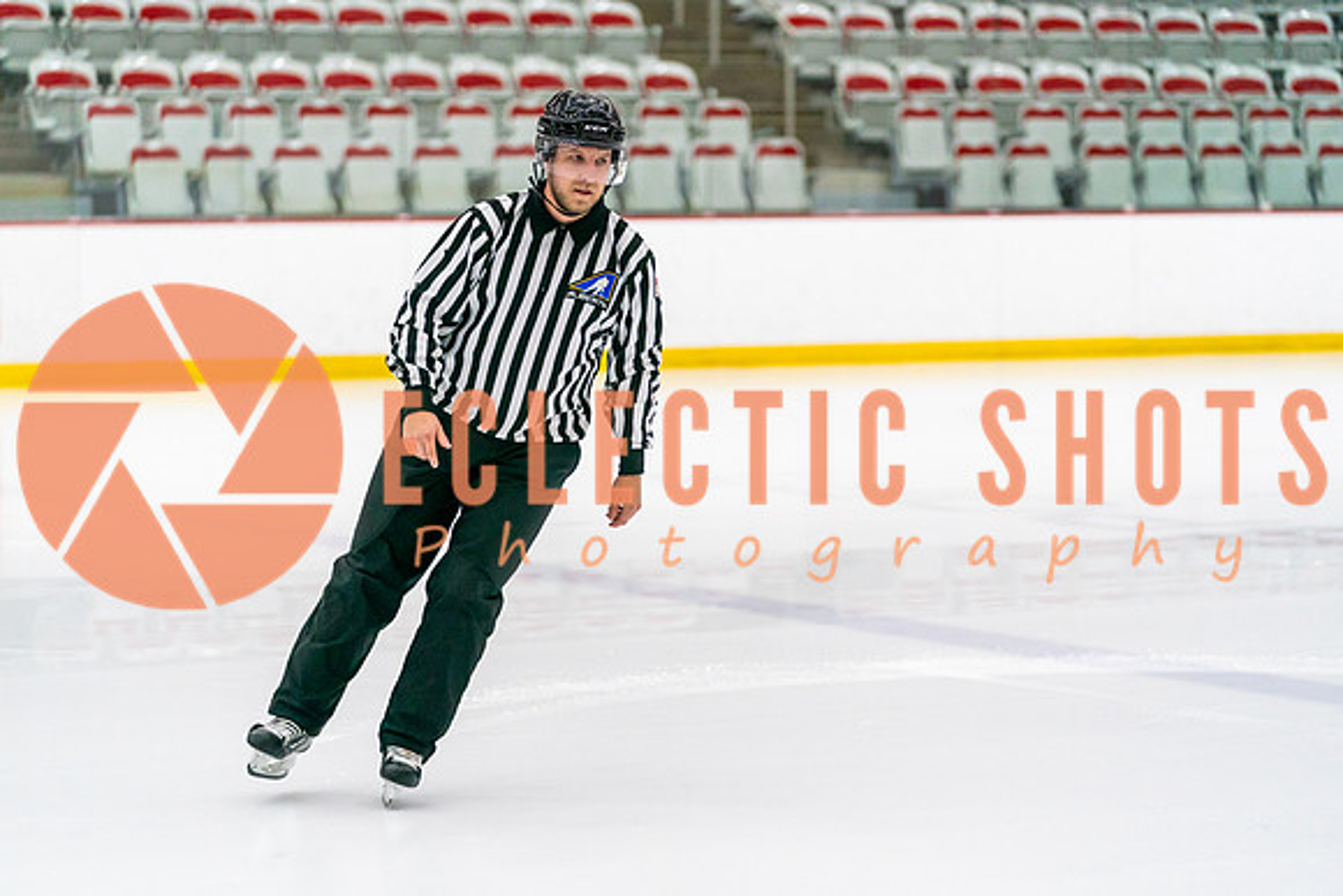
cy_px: 480
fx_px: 4811
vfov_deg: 10.6
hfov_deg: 15.9
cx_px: 671
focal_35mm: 129
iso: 3200
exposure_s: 1/1250
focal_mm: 118
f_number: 2.8
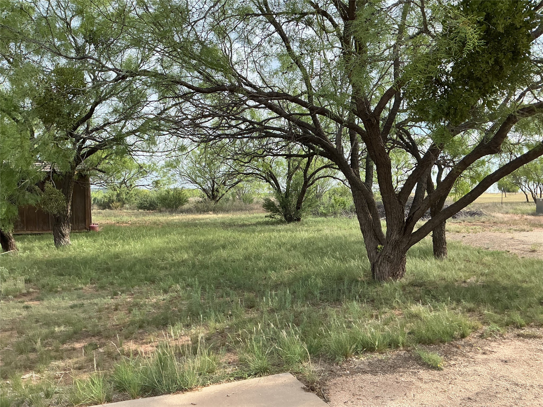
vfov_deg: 48.2
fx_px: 455
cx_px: 272
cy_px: 204
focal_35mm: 29
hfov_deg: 61.7
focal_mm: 3
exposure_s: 1/509
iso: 25
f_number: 1.8
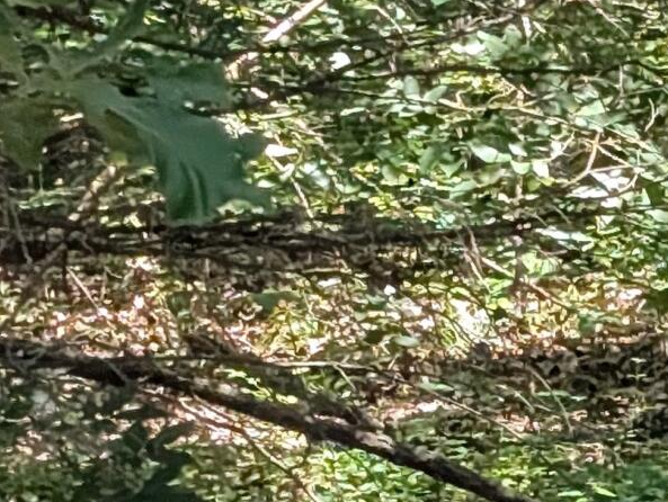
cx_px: 1112
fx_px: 4791
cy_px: 1052
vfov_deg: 5.8
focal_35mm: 248
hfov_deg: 7.8
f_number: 1.68
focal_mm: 6.9
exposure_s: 1/1156
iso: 233
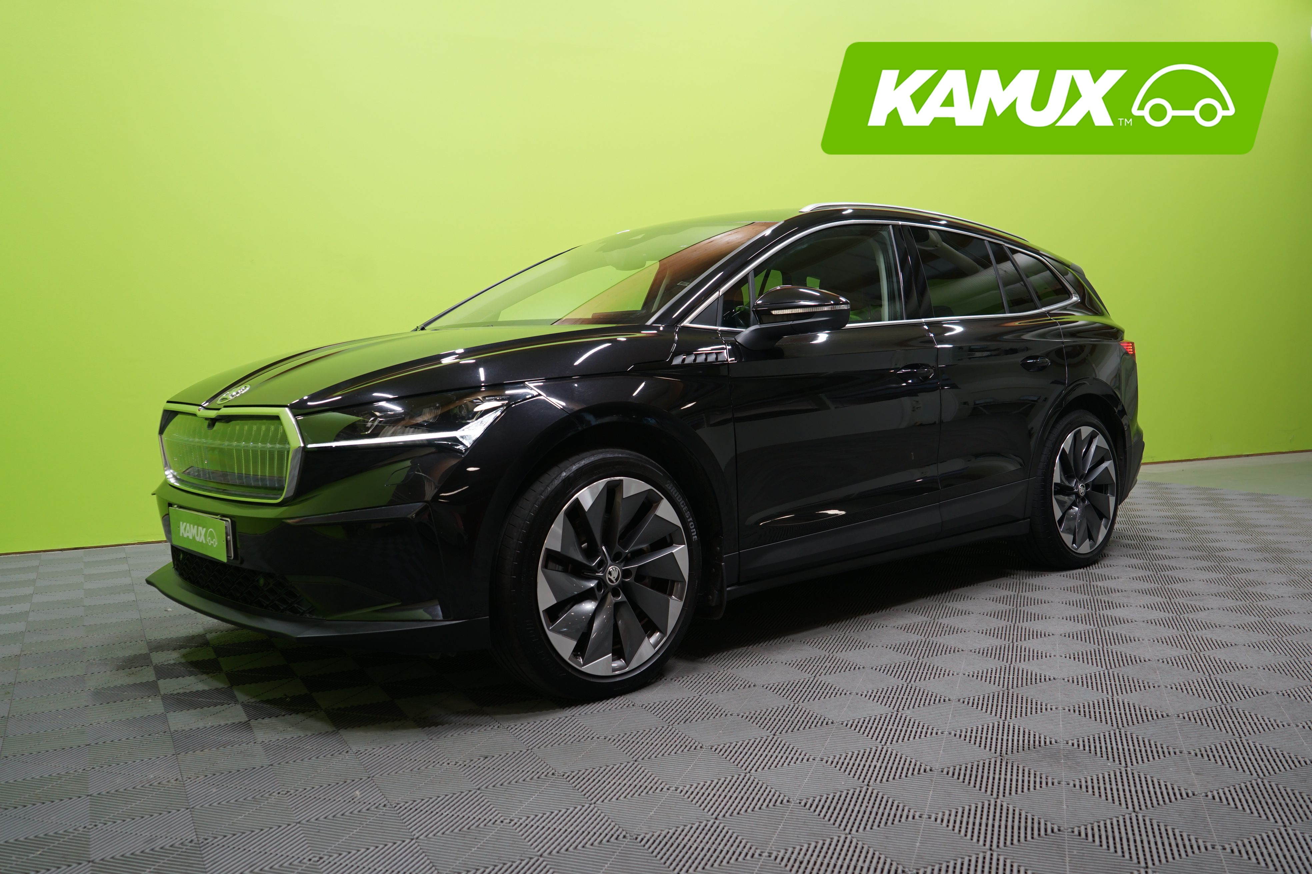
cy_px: 437
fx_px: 1130
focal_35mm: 31
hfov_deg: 60.3
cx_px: 656
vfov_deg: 42.3
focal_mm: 31
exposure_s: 1/50
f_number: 4
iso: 400
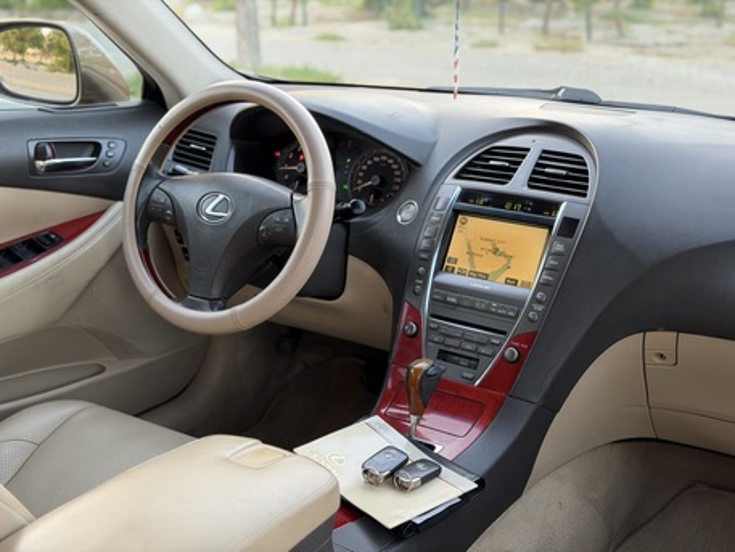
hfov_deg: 39.6
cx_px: 368
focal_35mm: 48
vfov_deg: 30.3
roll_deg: -1.9
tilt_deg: -18.1
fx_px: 1019
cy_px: 276
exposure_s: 1/60
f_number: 1.78
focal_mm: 6.76
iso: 100
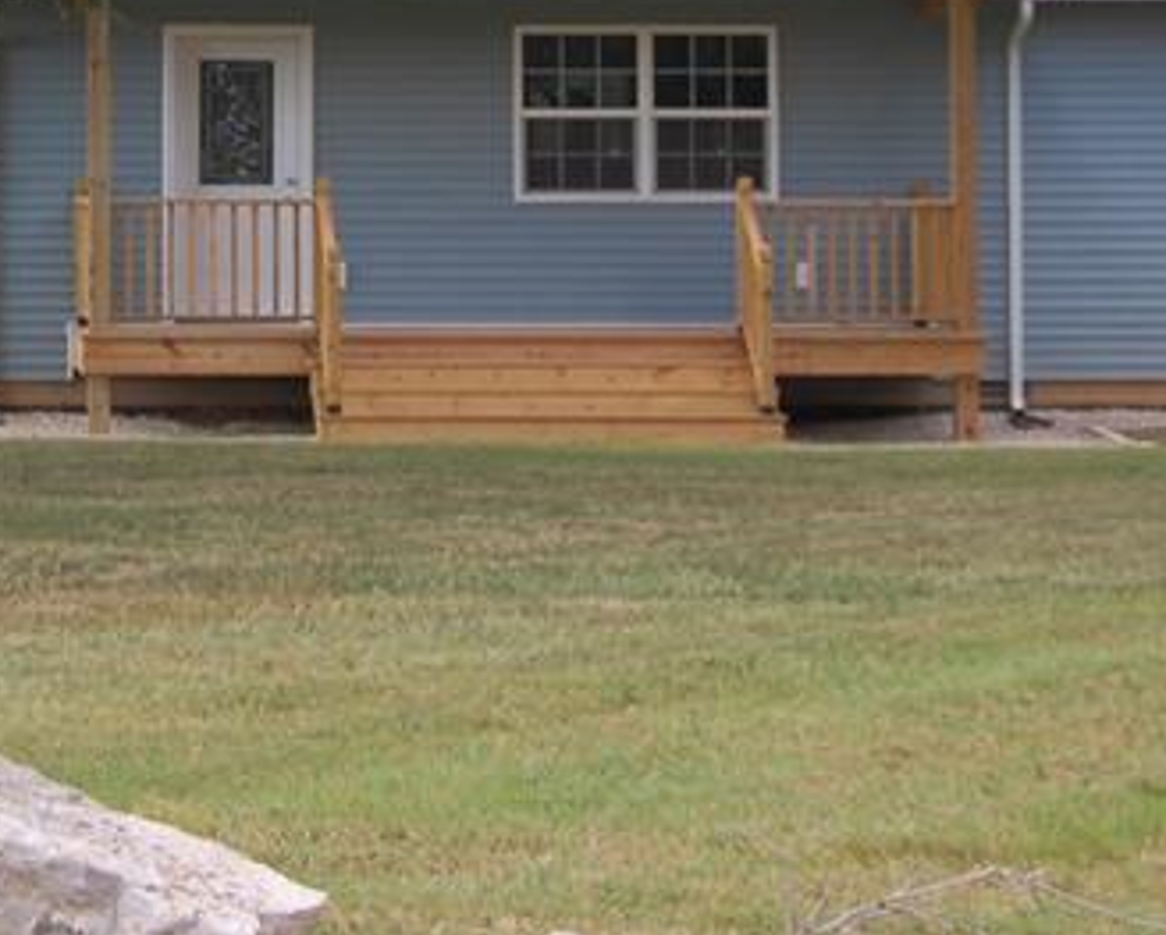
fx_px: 5301
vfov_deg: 9.9
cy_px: -263
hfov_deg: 12.4
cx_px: 32
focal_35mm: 153
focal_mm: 35
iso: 400
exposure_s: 1/500
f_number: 5
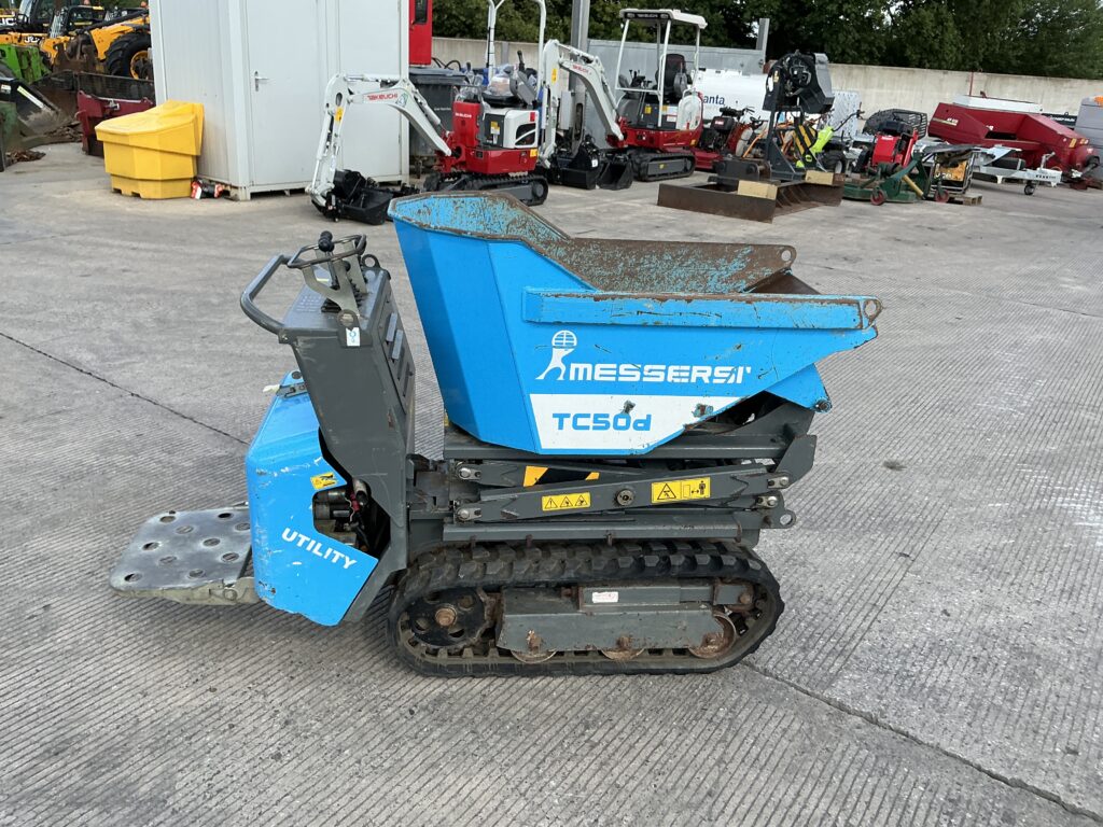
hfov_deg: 63.4
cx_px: 552
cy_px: 414
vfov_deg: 49.7
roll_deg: -4.1
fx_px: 892
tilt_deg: -19.1
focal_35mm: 28
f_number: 1.8
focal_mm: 3
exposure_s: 1/666
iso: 25
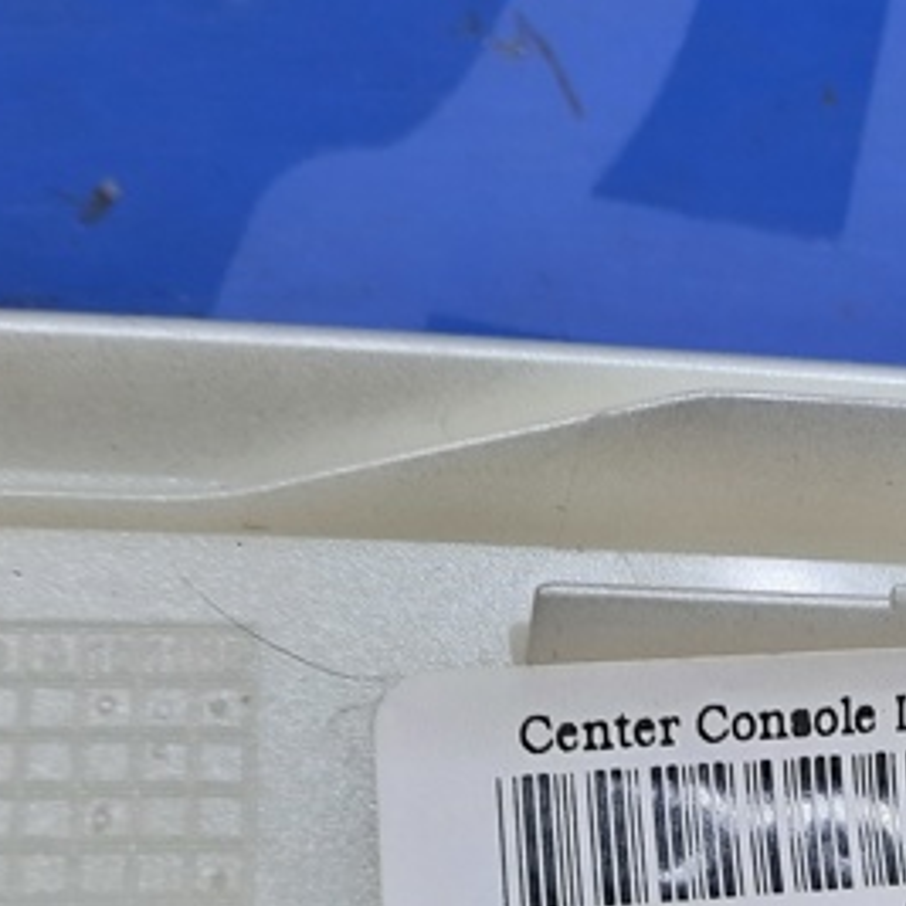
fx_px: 1569
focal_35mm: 53
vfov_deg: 31.5
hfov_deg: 31.1
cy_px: 702
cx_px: 763
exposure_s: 1/50
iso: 125
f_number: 2
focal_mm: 4.6
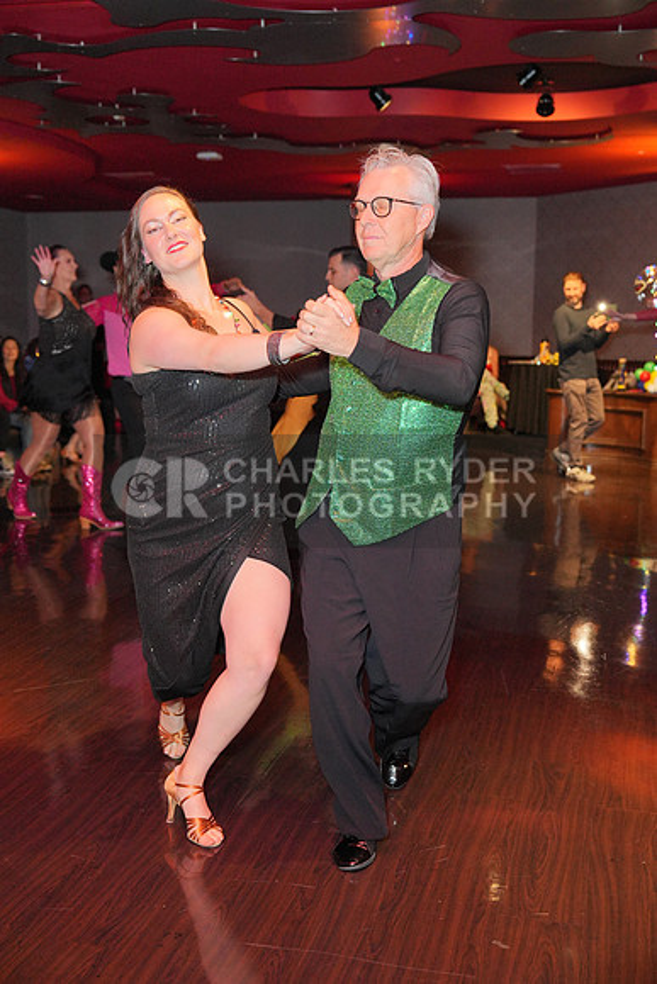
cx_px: 328
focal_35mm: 43
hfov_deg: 31.2
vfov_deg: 45.4
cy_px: 492
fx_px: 1176
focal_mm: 43
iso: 4000
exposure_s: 1/200
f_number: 4
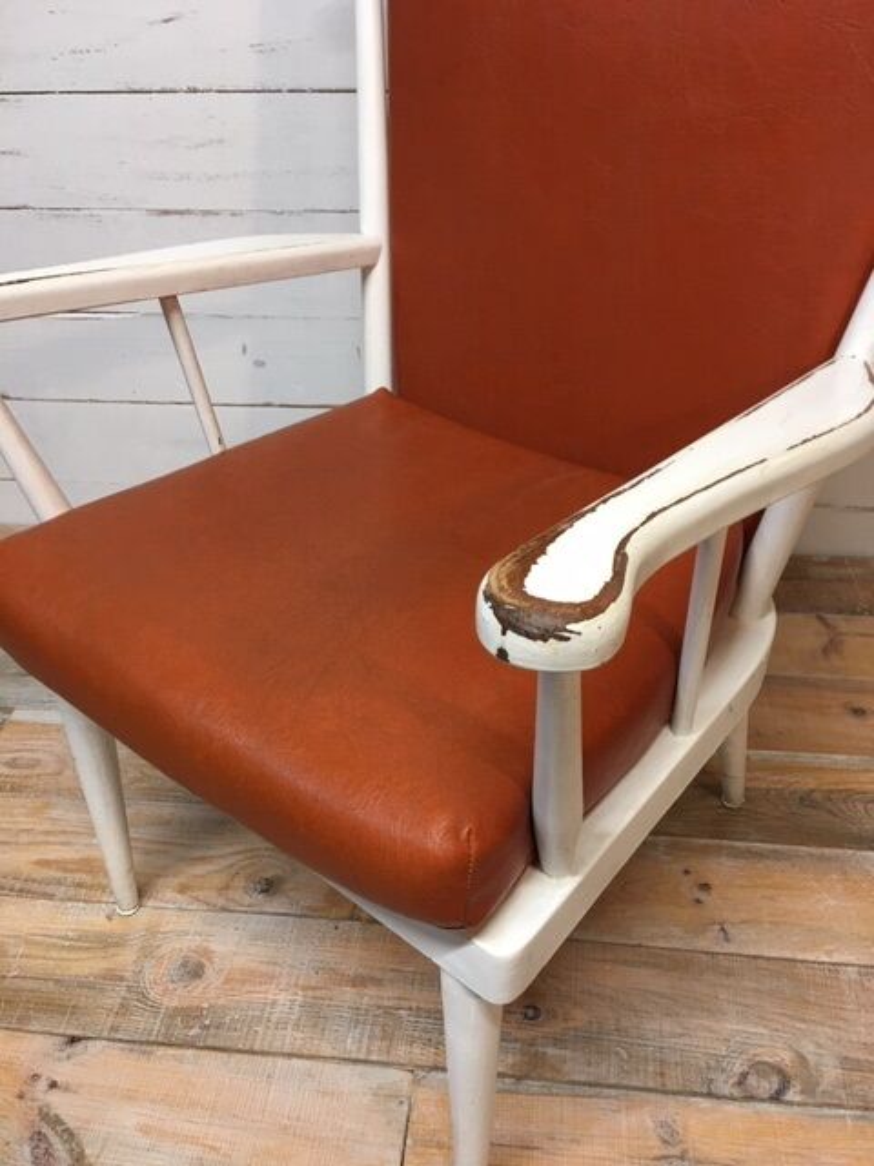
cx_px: 437
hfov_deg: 48.2
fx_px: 976
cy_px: 583
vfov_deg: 61.7
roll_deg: +0.0
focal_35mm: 29
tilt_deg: -35.2
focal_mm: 4.15
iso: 40
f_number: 2.2
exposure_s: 1/17
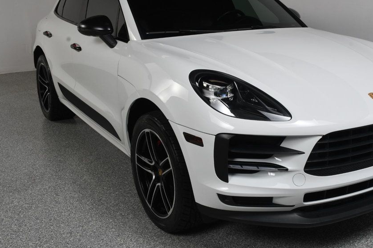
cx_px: 224
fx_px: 456
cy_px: 107
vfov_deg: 30.5
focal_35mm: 44
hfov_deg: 44.3
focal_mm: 24
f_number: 13
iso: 100
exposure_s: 1/160
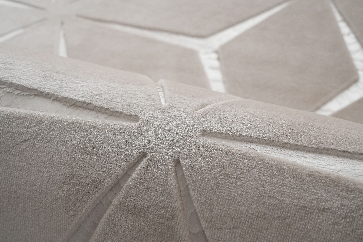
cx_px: 182
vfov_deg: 19.7
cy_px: 121
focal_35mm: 69
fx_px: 696
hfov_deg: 29.2
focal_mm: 69
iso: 1000
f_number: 13
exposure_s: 1/100
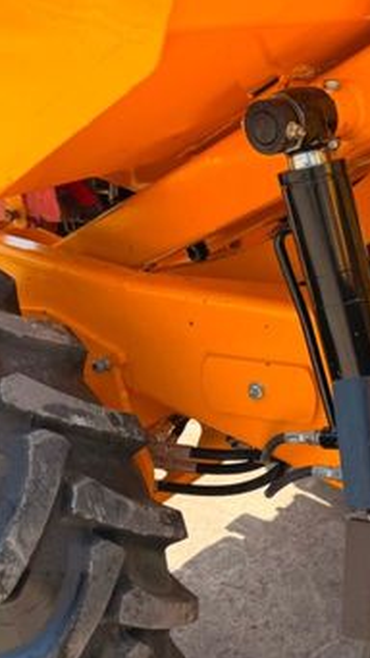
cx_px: 378
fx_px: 802
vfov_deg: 44.4
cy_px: 386
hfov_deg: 24.7
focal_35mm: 46
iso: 80
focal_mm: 6.76
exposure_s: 1/888
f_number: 1.78
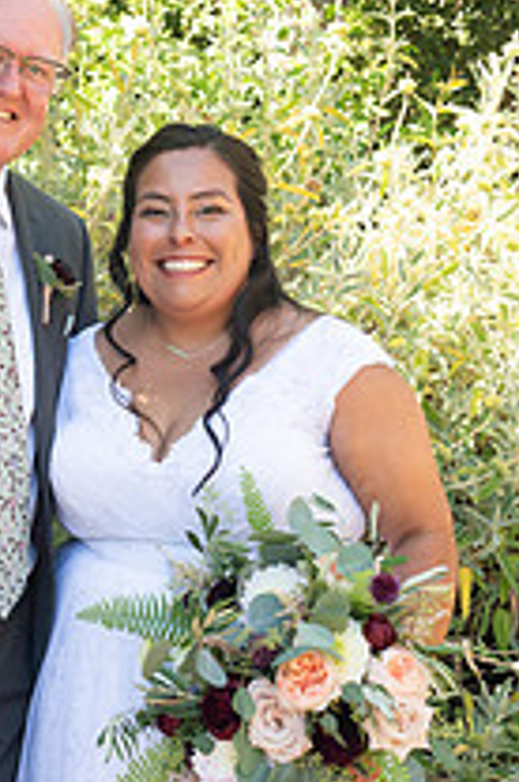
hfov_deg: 13.0
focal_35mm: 104
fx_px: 2256
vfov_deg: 19.7
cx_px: 60
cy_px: 406
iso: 640
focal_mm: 48
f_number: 4.5
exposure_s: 1/320
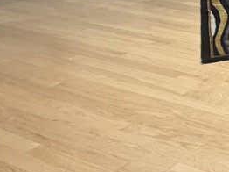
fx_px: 509
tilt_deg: -7.2
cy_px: -79
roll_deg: +0.4
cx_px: 397
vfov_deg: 17.4
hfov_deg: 19.7
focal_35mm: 77
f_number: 2.2
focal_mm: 2.22
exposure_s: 1/60
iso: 320
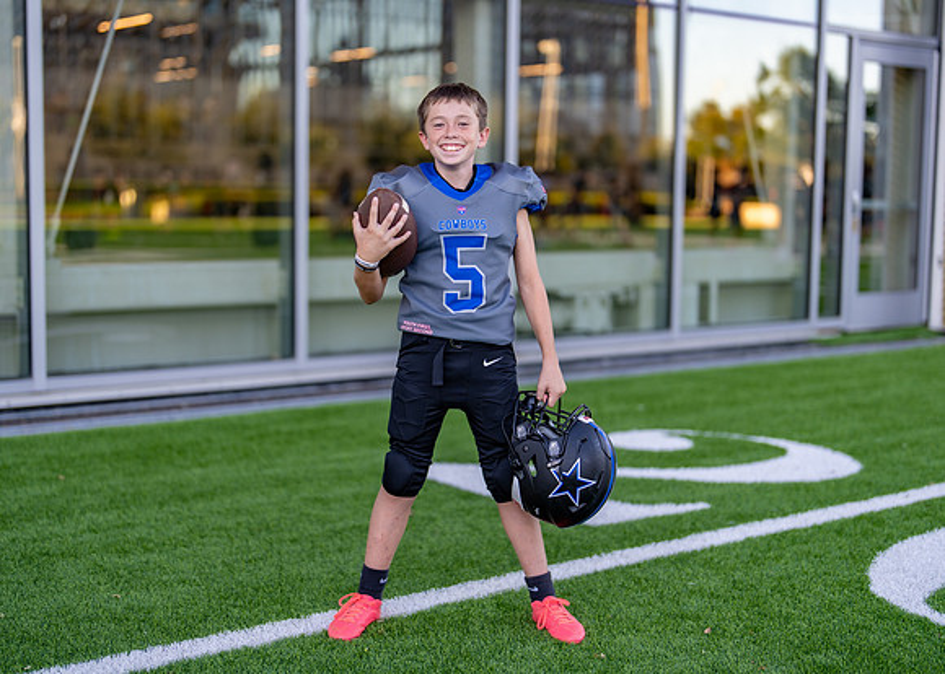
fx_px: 1443
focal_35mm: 54
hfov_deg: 36.3
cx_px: 472
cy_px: 337
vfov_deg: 26.3
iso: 100
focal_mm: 50
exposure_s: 1/640
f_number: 1.2
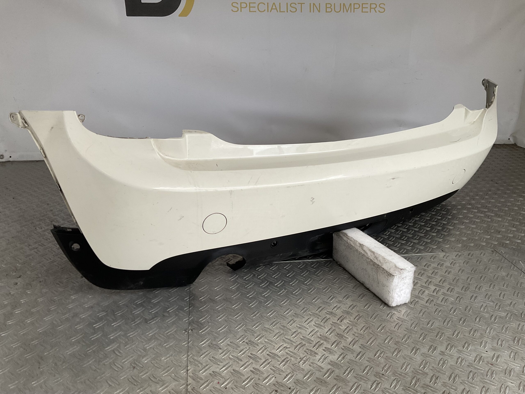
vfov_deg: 48.2
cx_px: 262
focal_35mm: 29
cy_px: 197
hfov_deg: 61.7
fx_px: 440
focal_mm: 3
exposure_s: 1/120
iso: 64
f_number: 1.8
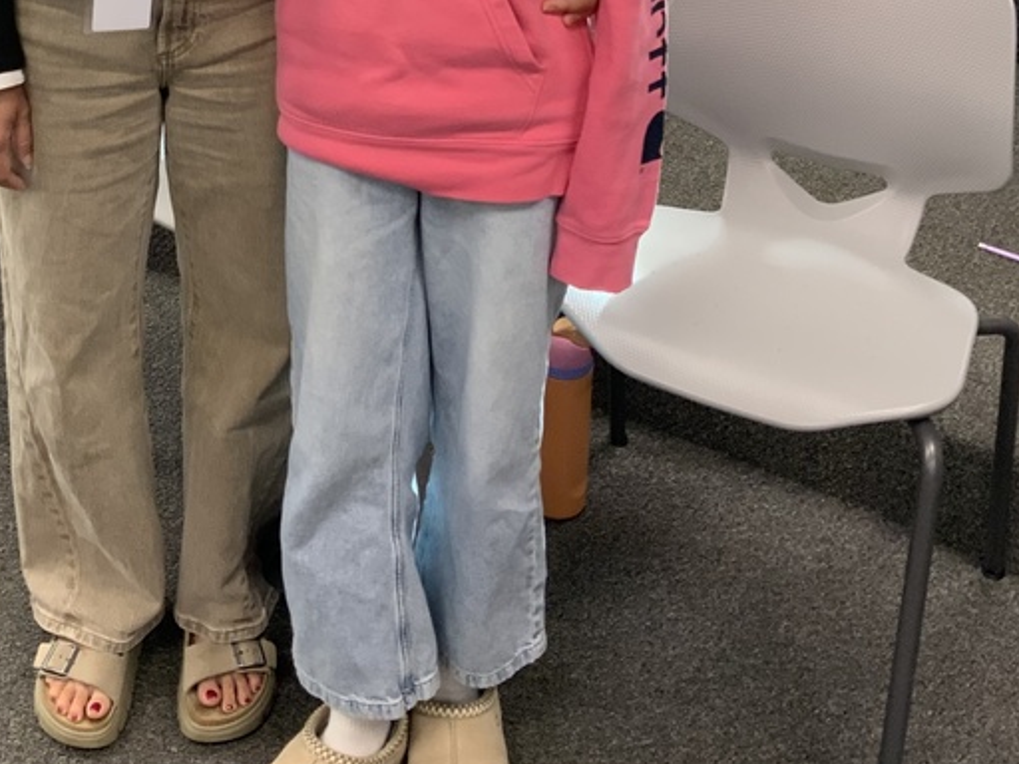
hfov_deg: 32.8
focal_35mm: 58
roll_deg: -0.5
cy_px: -161
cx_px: 289
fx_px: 1707
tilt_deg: -17.4
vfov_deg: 23.1
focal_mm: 3
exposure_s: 1/60
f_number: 1.8
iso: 100
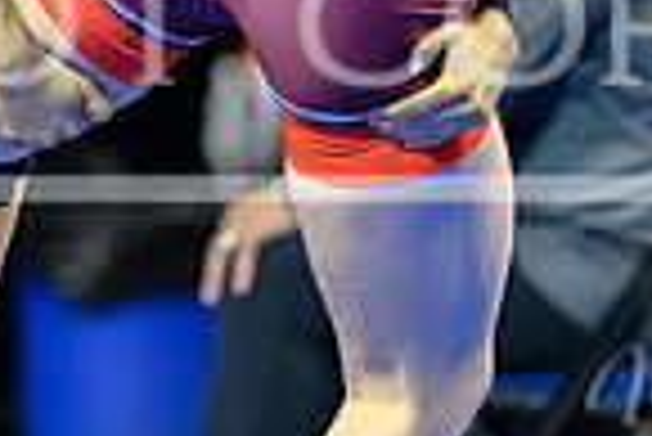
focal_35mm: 818
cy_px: 14
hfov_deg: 2.5
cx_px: 129
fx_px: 14829
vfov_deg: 1.7
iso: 2500
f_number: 2.8
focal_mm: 160
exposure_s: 1/800
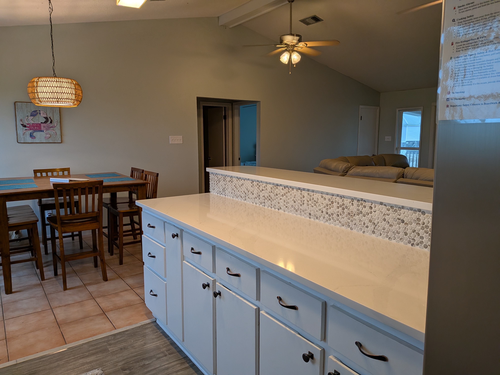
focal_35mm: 24
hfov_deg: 71.6
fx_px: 347
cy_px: 188
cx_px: 250
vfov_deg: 56.8
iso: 22
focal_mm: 4.53
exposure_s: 1/155
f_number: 1.7
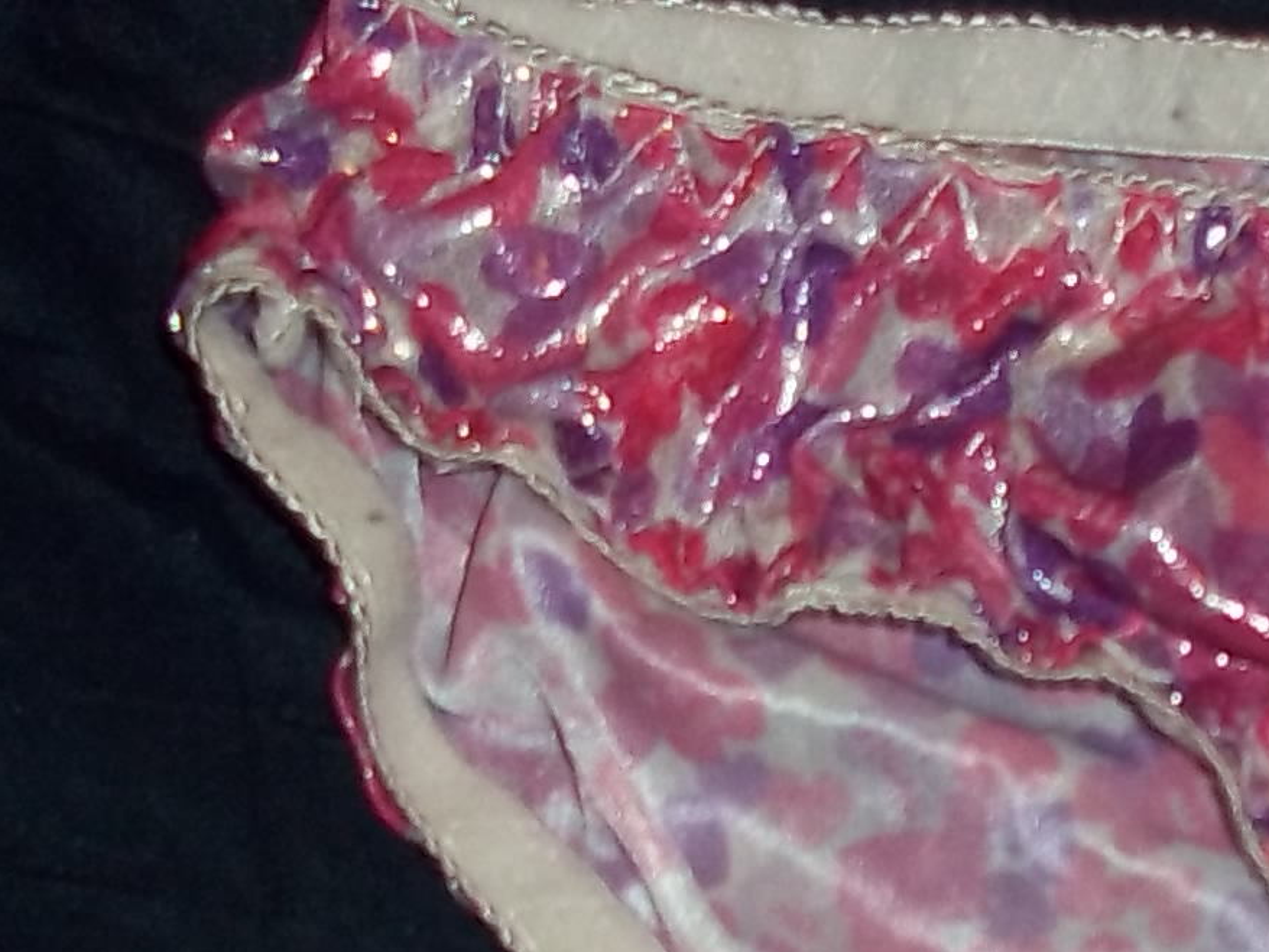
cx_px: 1403
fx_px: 6014
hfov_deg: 11.9
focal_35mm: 164
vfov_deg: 9.0
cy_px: 1092
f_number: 3.1
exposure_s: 1/30
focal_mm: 6.5
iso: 80
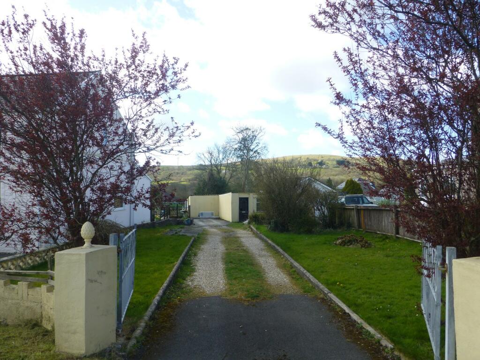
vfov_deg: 56.8
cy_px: 180
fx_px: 333
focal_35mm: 24
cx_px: 240
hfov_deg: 71.6
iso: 100
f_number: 4
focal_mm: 4.3
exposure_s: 1/320
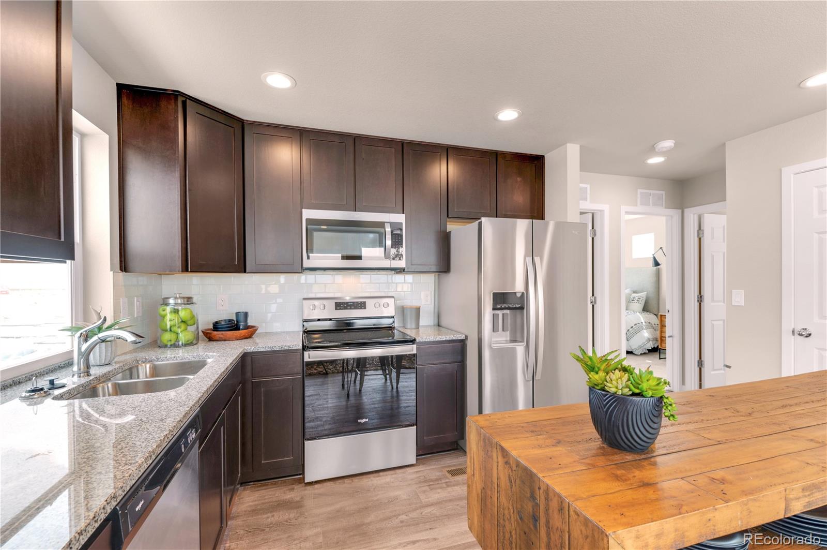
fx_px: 344
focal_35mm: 15
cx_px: 414
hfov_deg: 100.5
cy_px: 275
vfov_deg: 77.2
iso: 200
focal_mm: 15
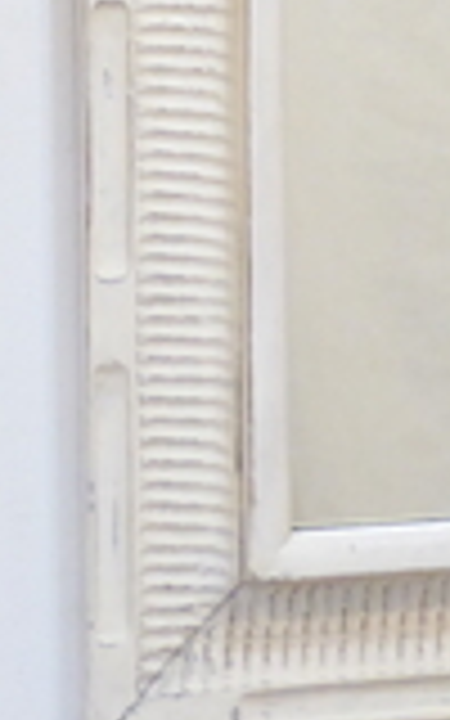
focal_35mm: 226
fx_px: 4435
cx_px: 806
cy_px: -176
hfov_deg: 5.7
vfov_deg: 9.2
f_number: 4.1
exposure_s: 1/13
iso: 400
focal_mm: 9.6
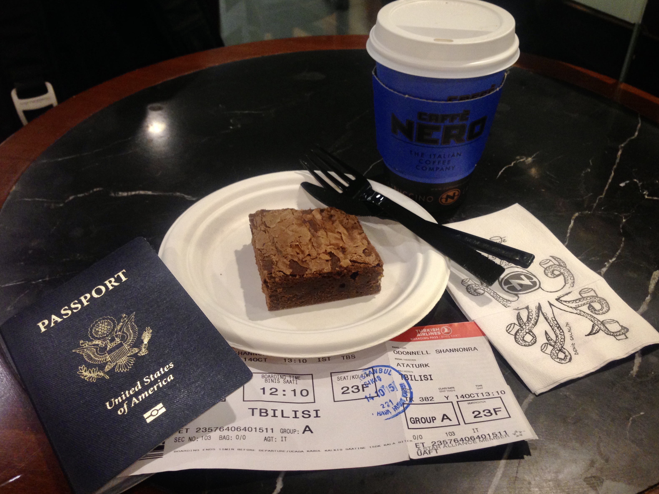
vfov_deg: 41.8
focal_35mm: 34
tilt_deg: -38.1
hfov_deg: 54.0
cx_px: 333
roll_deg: +1.7
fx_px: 647
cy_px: 242
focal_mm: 4.12
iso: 160
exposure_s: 1/20
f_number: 2.4
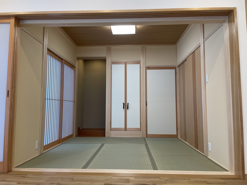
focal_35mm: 26
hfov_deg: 67.3
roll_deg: +0.1
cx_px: 124
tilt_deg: +4.6
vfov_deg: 53.1
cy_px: 92
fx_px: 186
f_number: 1.6
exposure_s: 1/120
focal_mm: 4.2
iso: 100
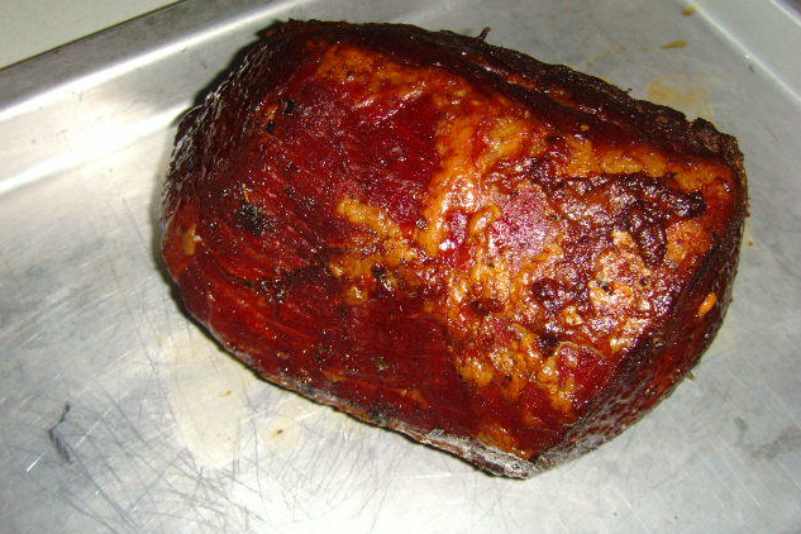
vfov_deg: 32.6
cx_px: 399
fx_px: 912
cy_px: 257
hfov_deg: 47.4
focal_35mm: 41
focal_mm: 6.6
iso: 200
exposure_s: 1/45
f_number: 3.5
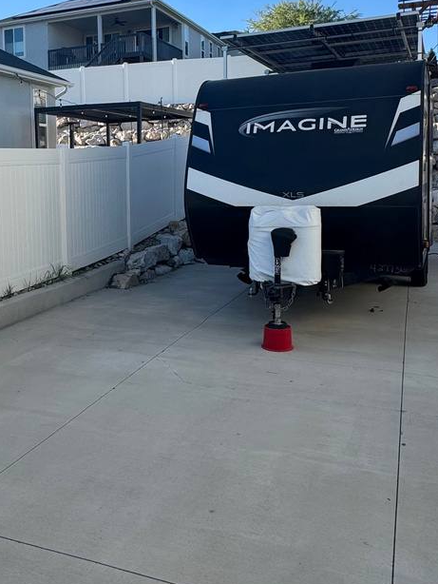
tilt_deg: -3.9
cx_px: 147
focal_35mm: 35
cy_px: 217
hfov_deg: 40.2
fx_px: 590
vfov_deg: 52.0
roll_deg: +1.2
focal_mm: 2.22
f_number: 2.2
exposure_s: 1/756
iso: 50
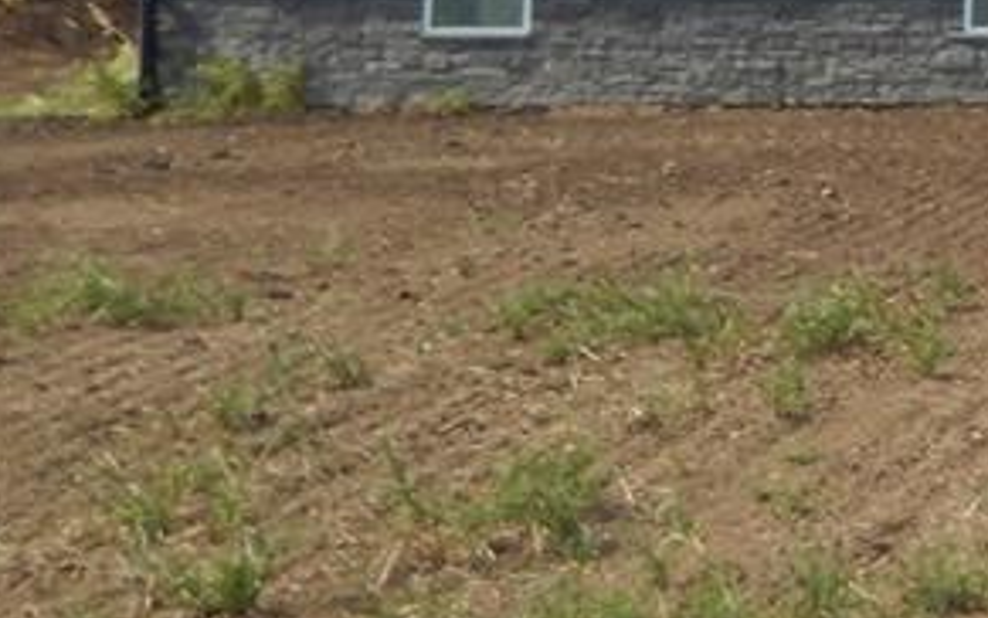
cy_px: -132
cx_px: 1664
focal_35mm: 82
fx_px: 2208
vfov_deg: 15.3
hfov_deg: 20.0
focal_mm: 4
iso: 125
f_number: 6
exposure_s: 1/640
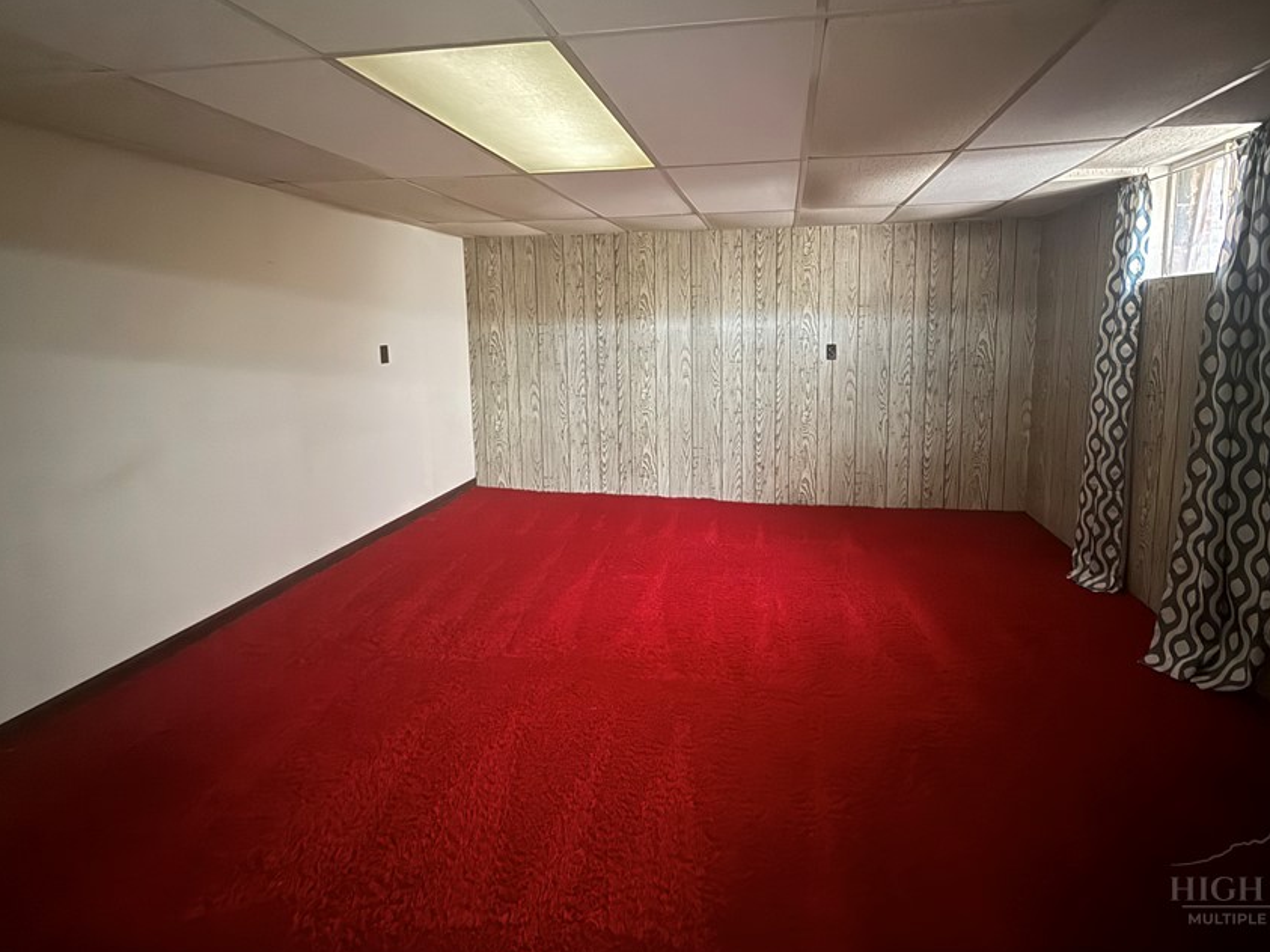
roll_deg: +0.7
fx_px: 624
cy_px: 392
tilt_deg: -7.4
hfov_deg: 90.8
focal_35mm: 17
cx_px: 693
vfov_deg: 74.1
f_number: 2.2
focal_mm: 2.22
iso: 2000
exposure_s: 1/9
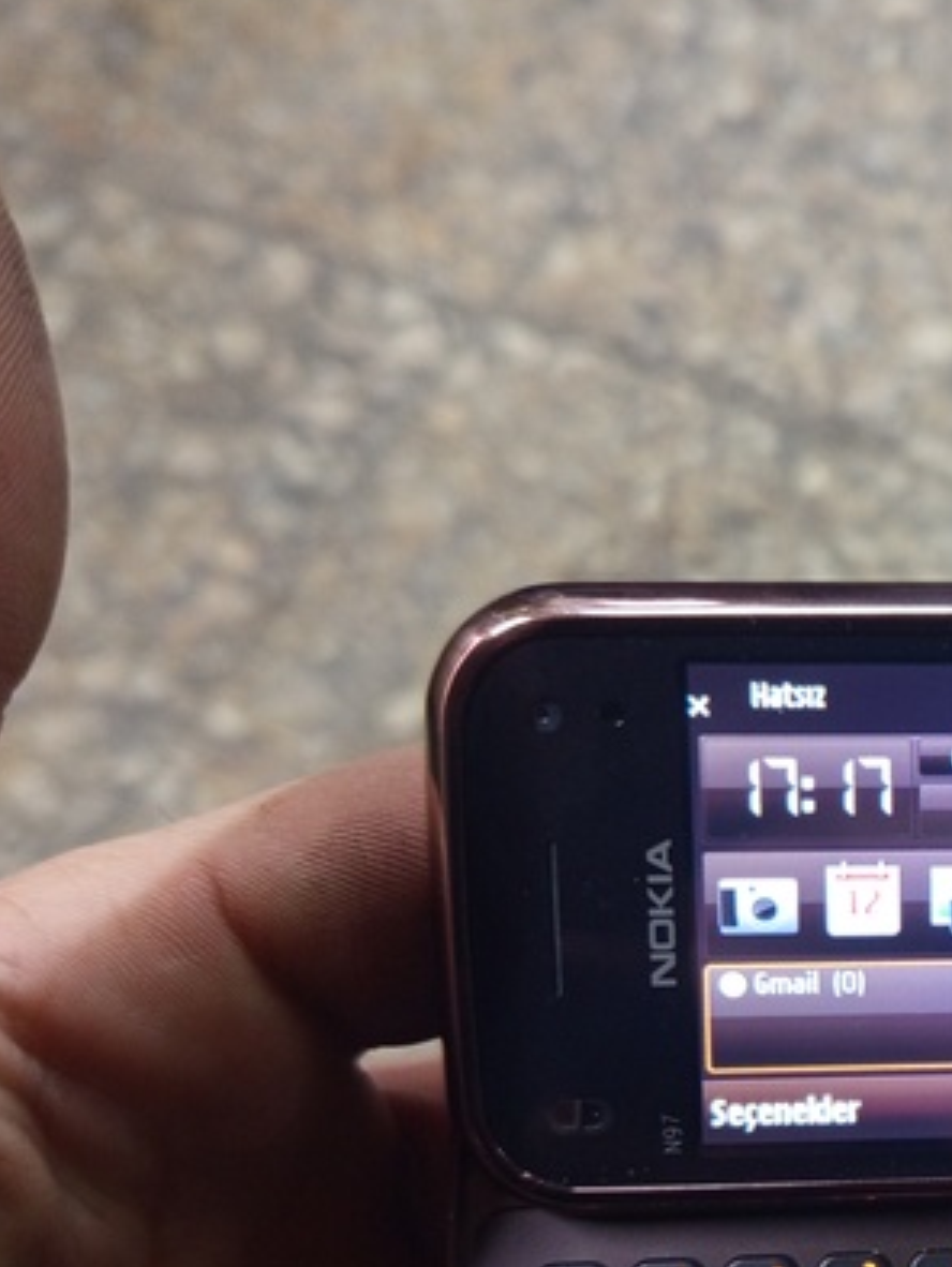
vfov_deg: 33.8
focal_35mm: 56
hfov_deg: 24.1
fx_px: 2051
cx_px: 1100
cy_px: 916
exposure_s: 1/33.3
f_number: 1.7
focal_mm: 5.24
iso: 1123
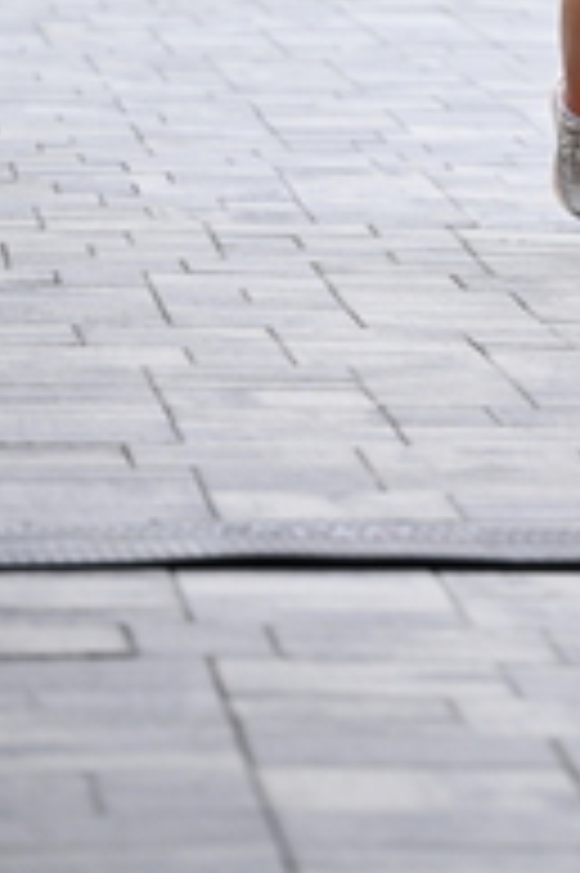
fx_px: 8255
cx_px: 767
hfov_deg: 4.0
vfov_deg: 6.0
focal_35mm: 341
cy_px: -270
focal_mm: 120
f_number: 2.8
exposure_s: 1/1600
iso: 1000
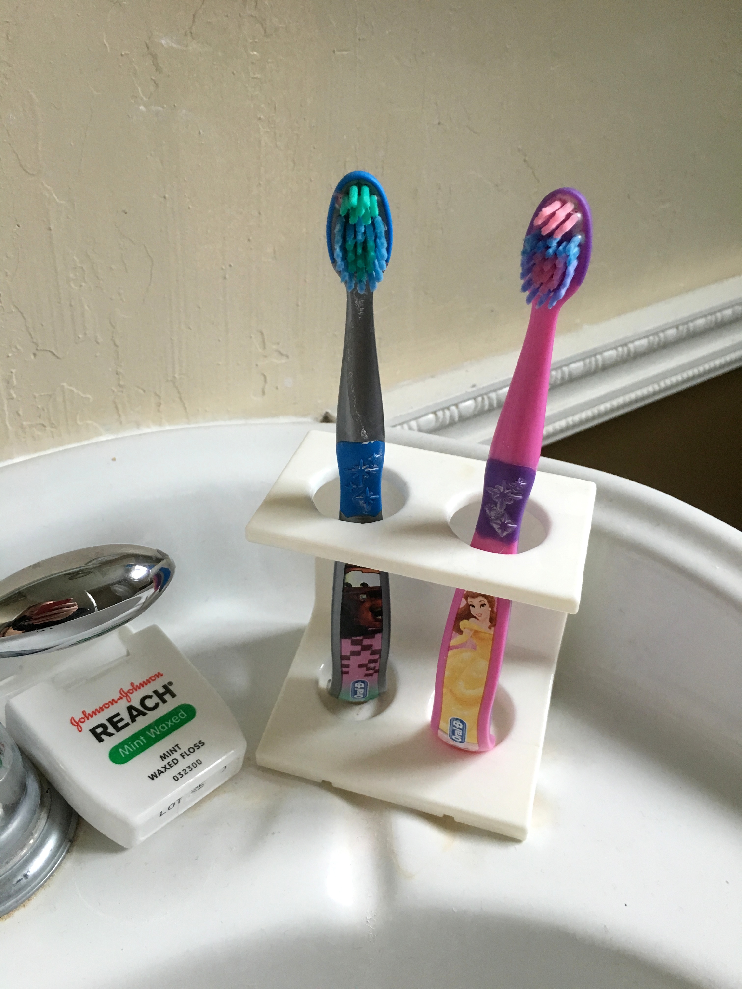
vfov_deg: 61.7
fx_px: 829
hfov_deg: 48.2
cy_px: 494
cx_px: 371
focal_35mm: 29
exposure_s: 1/30
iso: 80
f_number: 2.2
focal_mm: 4.15
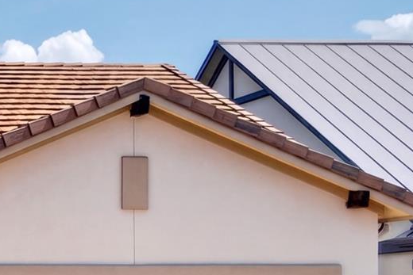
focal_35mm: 126
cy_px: 251
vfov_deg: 10.8
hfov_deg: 14.1
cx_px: -366
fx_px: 1446
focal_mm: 32
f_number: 8
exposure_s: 1/200
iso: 100
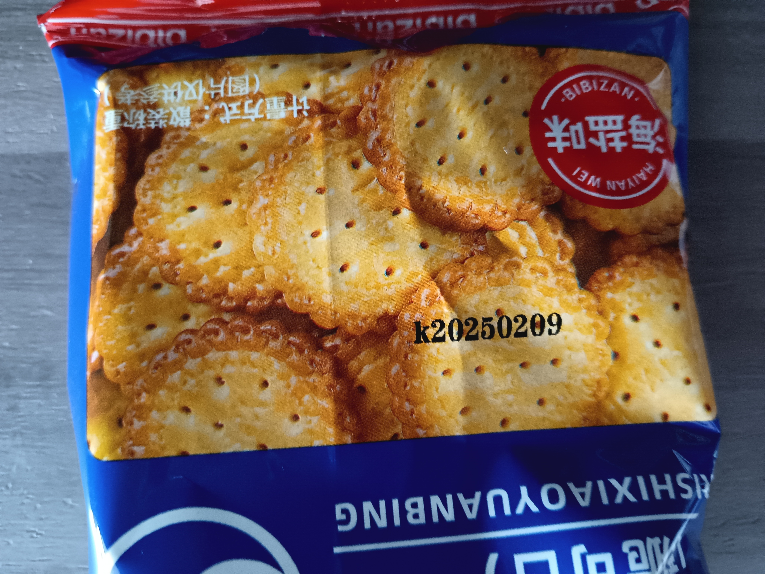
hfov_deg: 65.3
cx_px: 382
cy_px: 287
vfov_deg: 51.4
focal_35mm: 27
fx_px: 597
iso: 2500
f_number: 1.8
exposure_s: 1/14.3
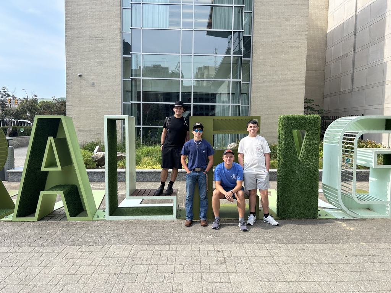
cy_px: 146
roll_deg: -0.6
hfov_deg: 67.3
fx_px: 294
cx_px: 196
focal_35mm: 26
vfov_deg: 53.1
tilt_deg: -3.1
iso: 50
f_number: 1.5
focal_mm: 5.7
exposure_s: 1/1252
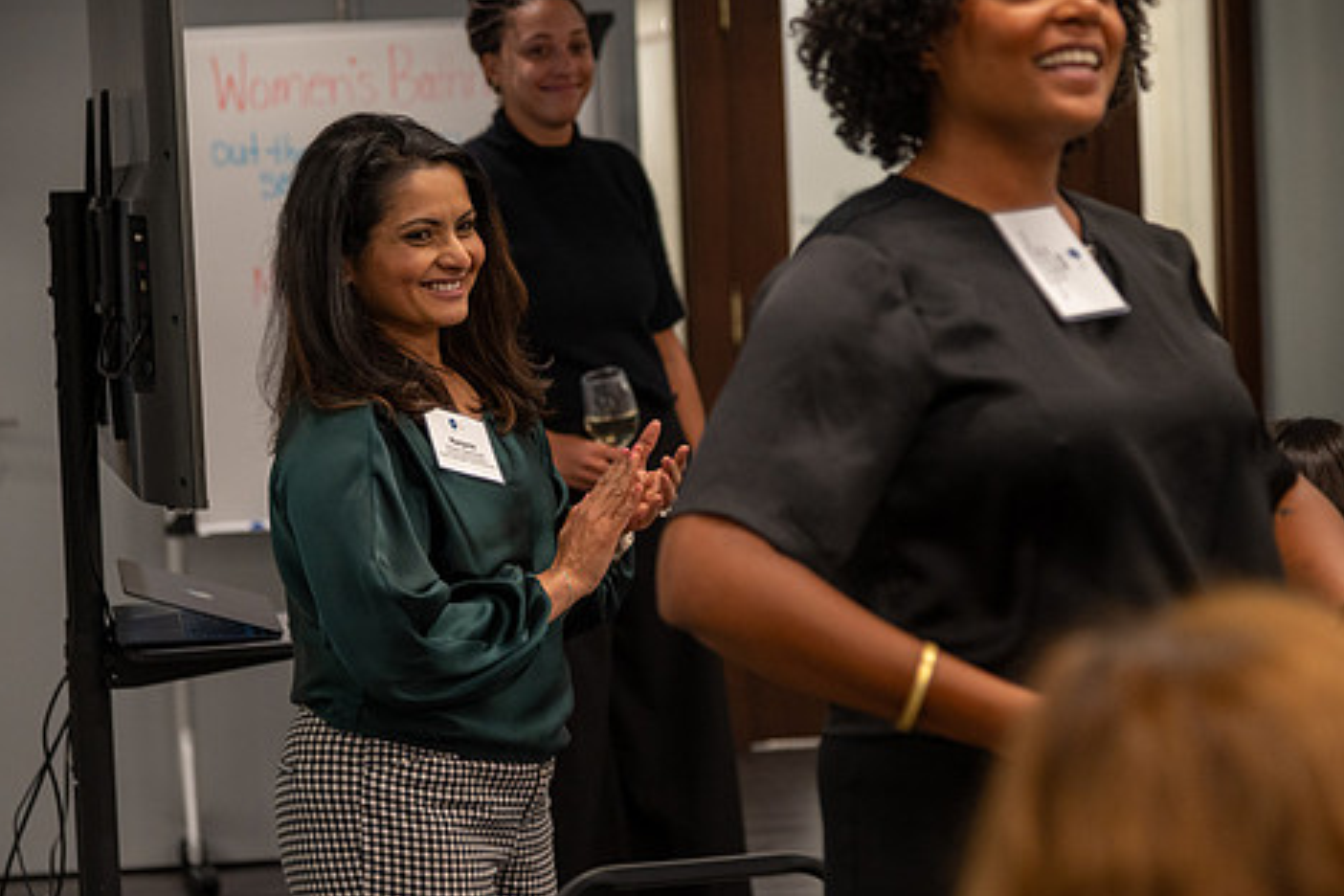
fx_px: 4256
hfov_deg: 17.9
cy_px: 503
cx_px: 638
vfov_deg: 12.0
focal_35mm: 114
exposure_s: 1/160
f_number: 4
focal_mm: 92
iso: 1600
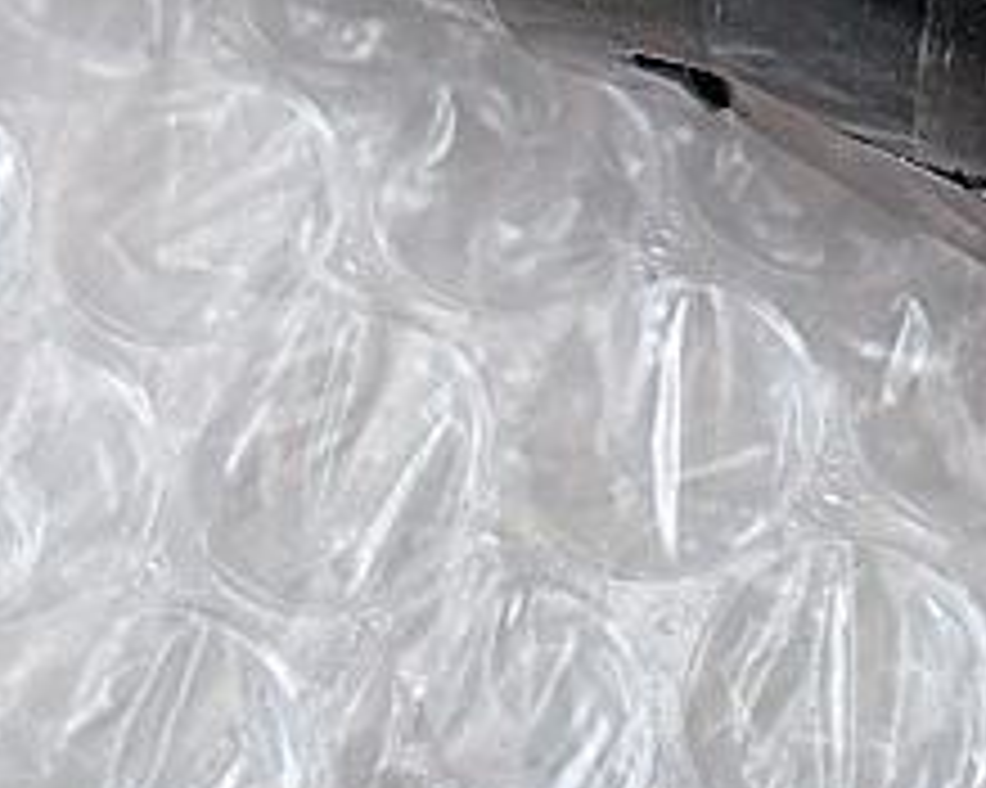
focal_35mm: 100
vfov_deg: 14.7
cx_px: 1004
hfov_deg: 18.6
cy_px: -230
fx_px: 2917
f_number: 3.1
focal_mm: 6.3
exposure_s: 1/80
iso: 64
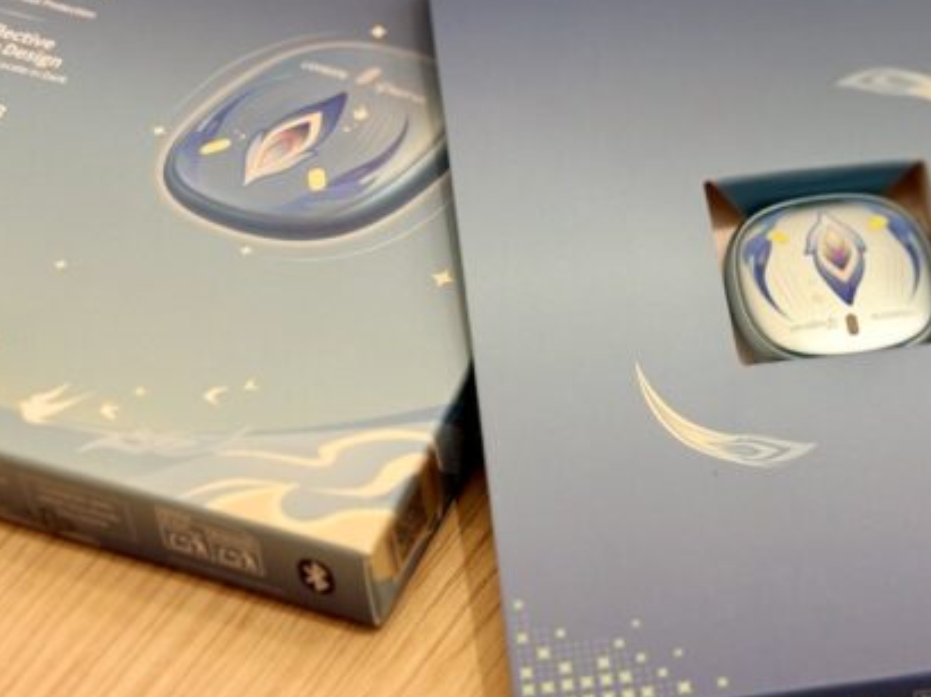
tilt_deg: -47.9
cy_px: 292
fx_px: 2204
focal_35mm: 82
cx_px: 749
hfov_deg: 23.5
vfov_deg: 18.0
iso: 100
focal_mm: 6.76
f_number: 1.78
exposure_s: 1/60
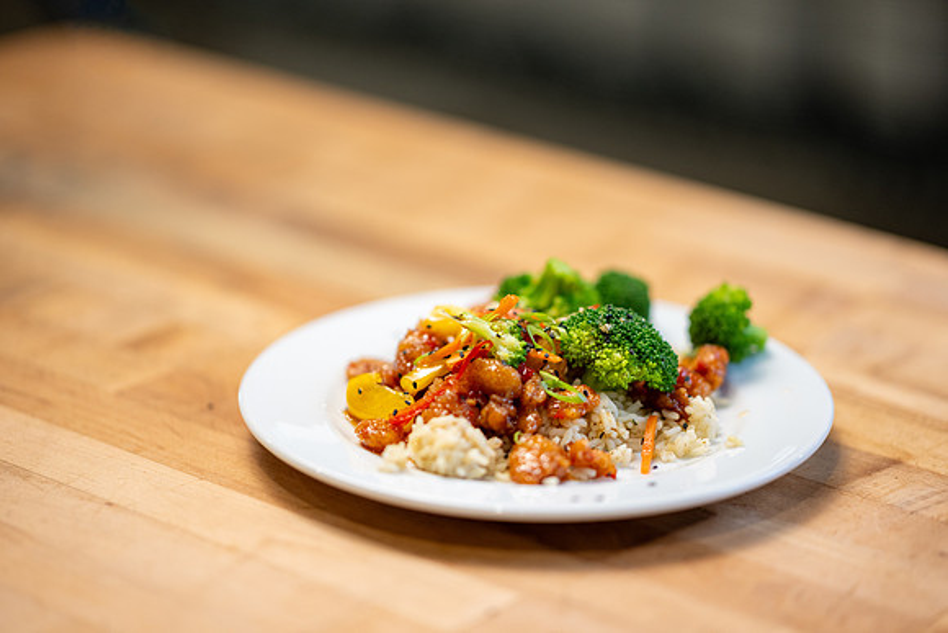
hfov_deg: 19.5
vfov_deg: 13.0
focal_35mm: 105
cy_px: 316
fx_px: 2766
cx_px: 474
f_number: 1.4
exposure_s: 1/800
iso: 640
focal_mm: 105
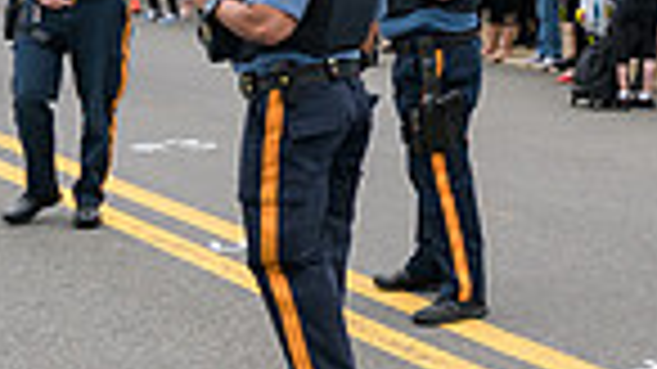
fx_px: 1741
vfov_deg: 11.9
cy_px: -47
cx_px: 990
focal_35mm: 100
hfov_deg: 18.8
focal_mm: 24
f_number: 3.2
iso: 200
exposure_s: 1/640
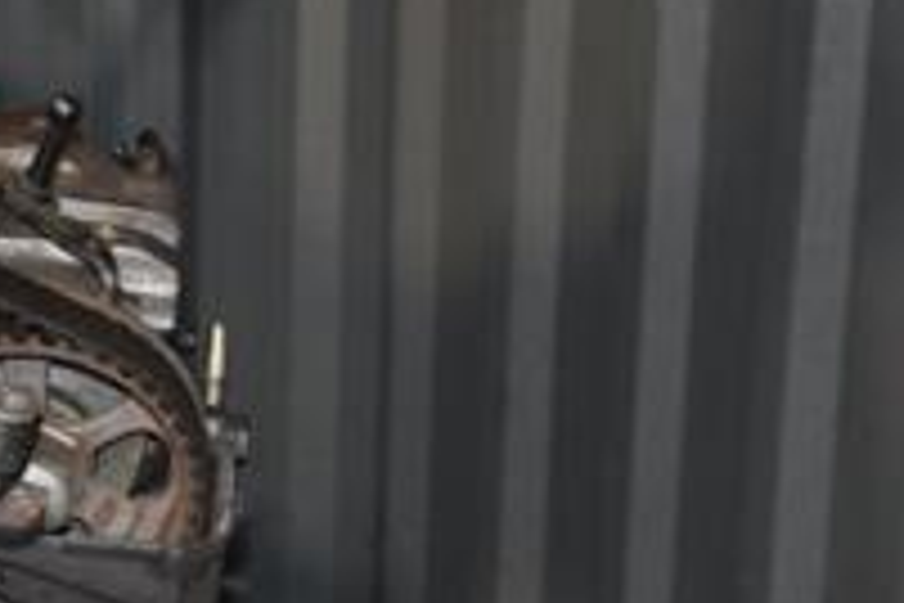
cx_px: 171
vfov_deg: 9.5
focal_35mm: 143
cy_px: 585
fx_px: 3591
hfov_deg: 14.3
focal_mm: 32
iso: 800
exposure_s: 1/60
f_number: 5
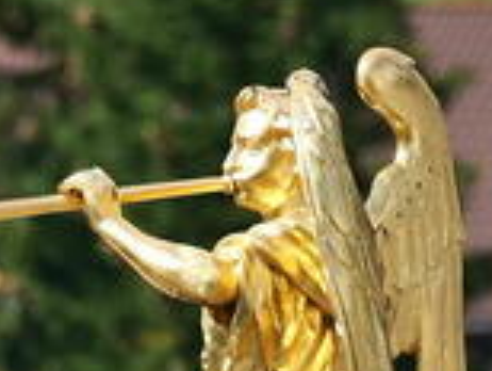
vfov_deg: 0.5
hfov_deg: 0.7
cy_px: 445
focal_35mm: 2724
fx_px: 38777
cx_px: 332
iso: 100
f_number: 5.9
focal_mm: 350
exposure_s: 1/400
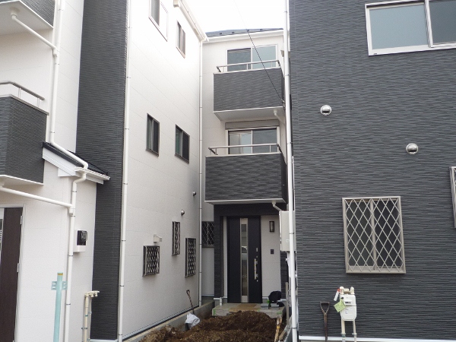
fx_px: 435
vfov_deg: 42.9
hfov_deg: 55.4
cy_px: 171
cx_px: 228
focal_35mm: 33
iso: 100
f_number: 2.8
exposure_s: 1/320
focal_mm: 4.4
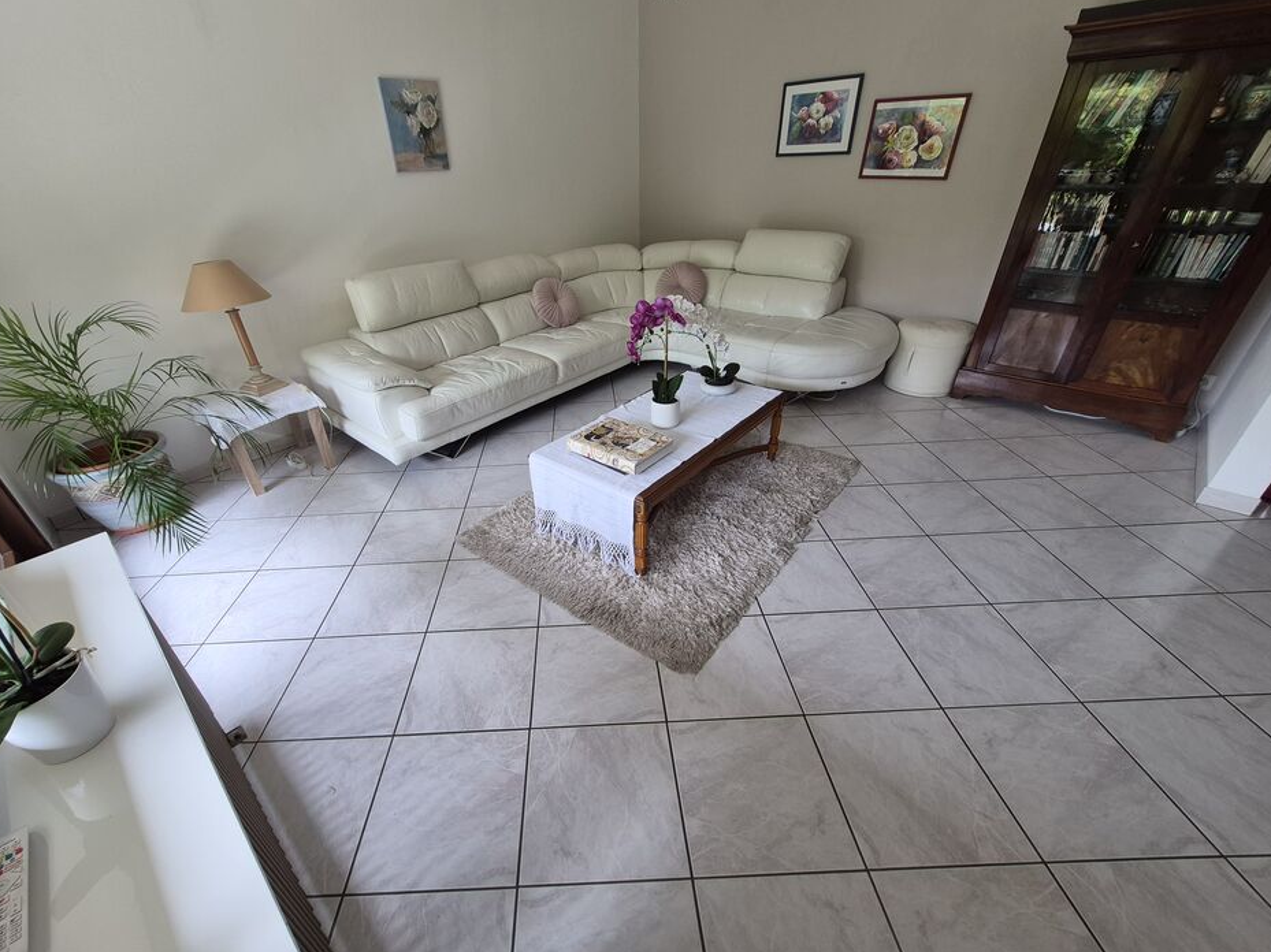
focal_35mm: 14
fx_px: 514
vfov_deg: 85.6
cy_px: 484
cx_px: 597
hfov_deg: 102.0
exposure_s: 1/50
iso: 64
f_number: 2.2
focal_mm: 1.74
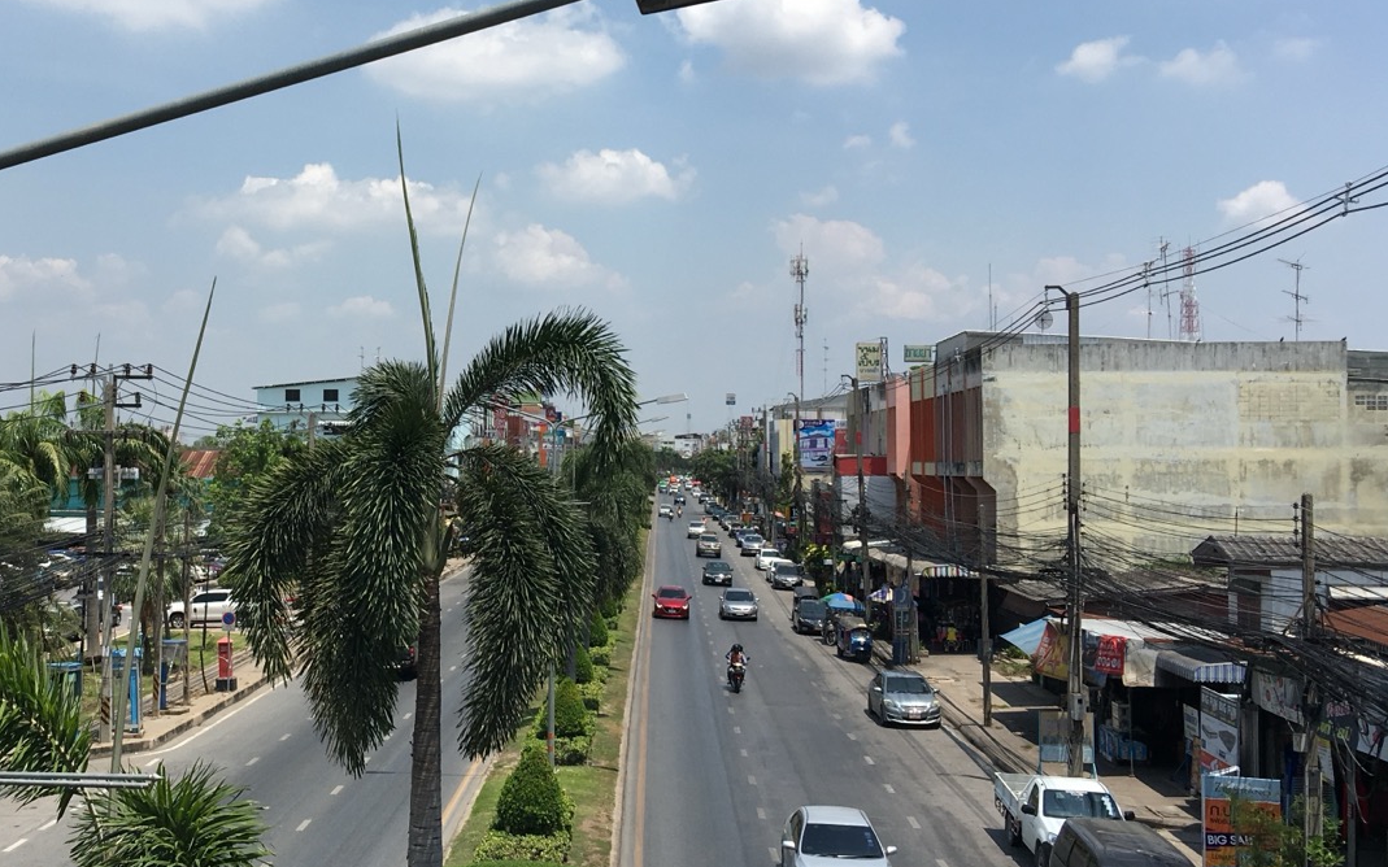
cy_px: 419
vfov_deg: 28.0
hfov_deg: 42.7
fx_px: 1740
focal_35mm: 46
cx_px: 425
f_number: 2.2
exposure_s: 1/1876
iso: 25
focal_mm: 4.15
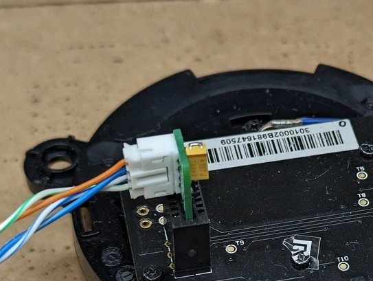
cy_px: 244
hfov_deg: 18.4
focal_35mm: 106
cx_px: 291
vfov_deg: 13.9
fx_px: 1144
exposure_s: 1/52.4
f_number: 1.85
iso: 55
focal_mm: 6.81
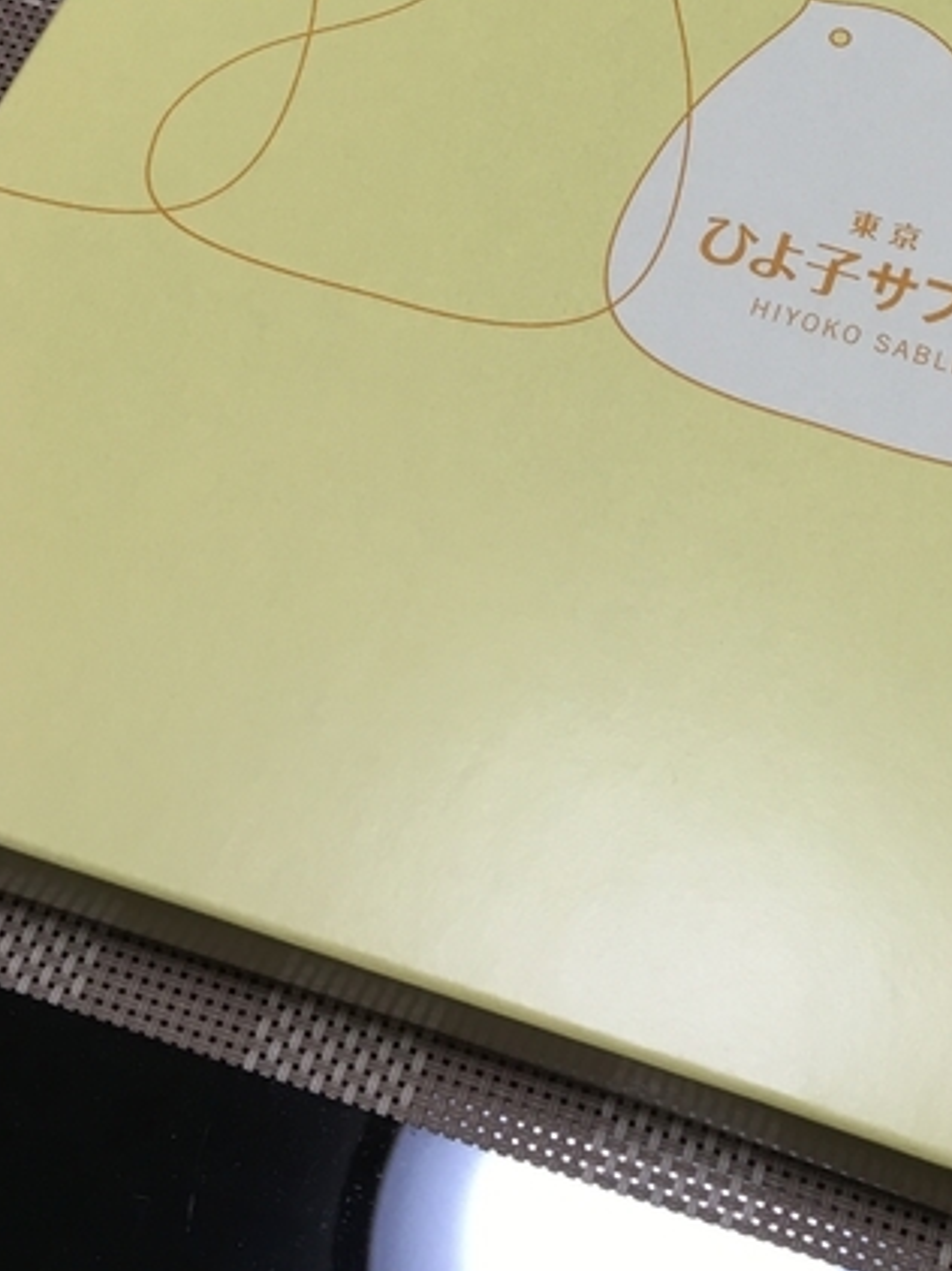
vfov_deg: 33.3
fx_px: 2019
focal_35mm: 55
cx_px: 844
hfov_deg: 25.8
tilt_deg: -56.2
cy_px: 154
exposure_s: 1/30
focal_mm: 4.15
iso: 25
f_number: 2.2
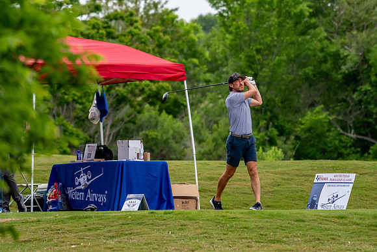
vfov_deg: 3.2
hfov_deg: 4.7
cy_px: 126
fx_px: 4556
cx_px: 188
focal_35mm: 435
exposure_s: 1/2000
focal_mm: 290
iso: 1250
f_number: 5.6
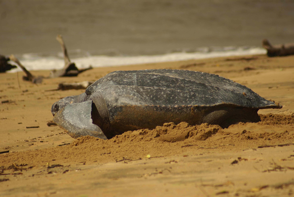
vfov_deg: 3.1
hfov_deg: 4.6
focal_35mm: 450
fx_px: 3680
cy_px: 98
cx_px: 147
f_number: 6.3
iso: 100
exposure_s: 1/640
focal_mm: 300
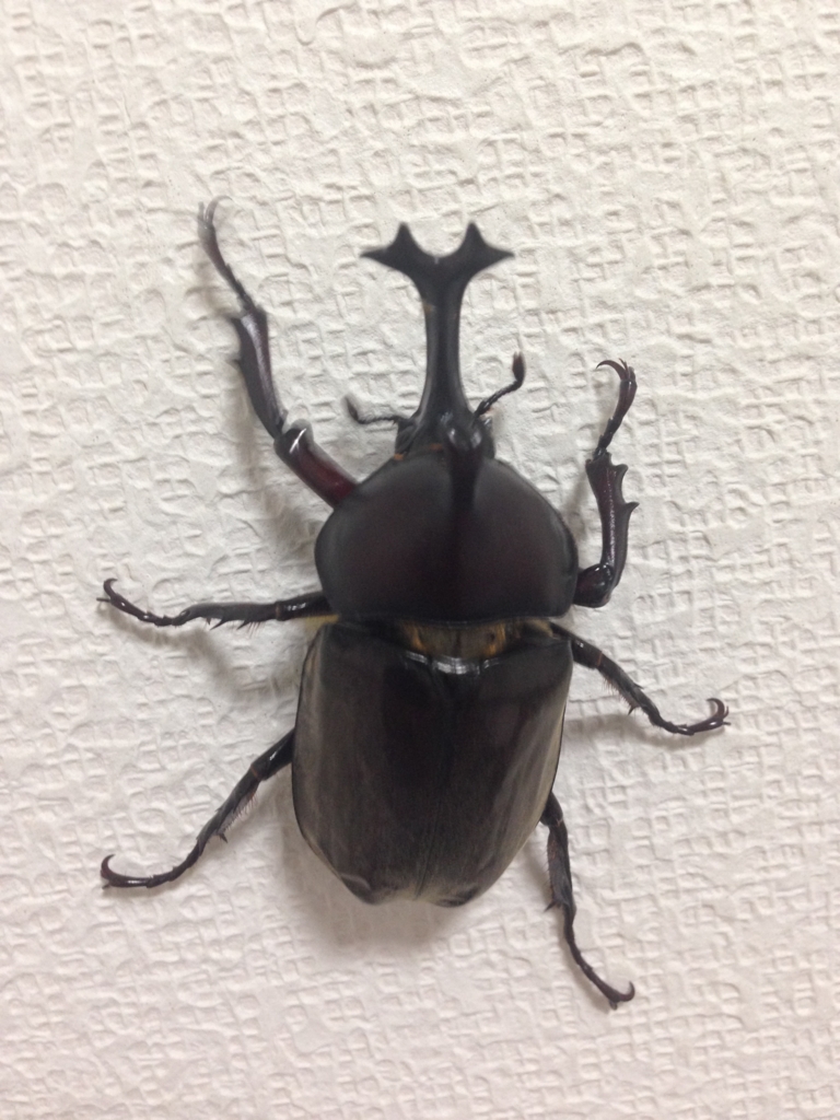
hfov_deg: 42.9
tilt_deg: -11.4
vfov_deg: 55.4
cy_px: 560
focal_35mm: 33
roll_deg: +6.4
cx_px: 420
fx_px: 1068
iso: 125
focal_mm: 4.12
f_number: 2.4
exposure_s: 1/20
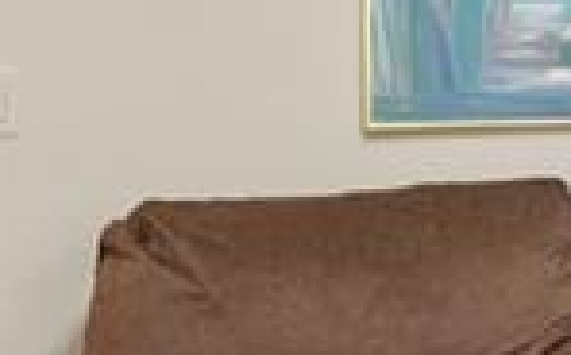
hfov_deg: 15.3
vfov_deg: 11.5
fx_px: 1756
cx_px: 1100
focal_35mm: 113
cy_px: 19
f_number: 8
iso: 400
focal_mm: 16
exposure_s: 1/13
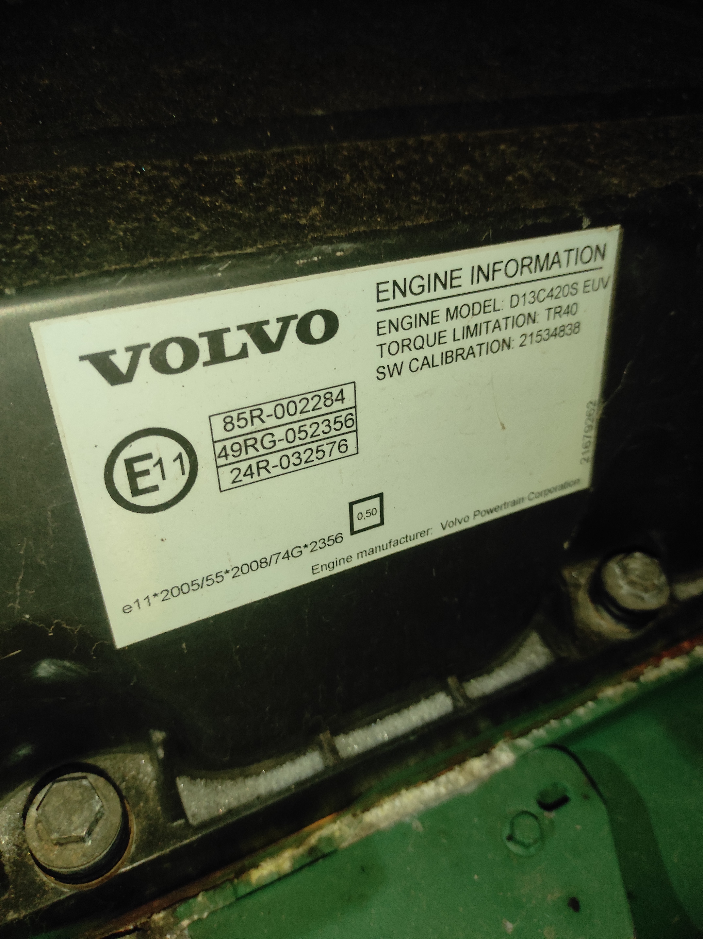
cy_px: 470
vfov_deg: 69.4
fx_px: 678
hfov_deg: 54.8
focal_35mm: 25
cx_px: 352
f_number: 1.89
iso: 345
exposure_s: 1/33
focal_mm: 5.43
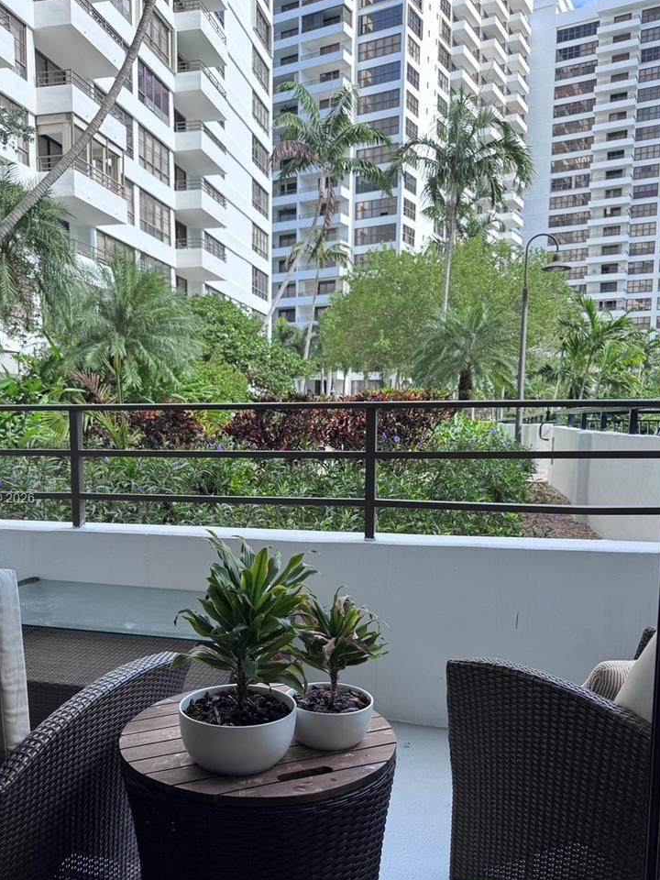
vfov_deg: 59.7
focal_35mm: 30
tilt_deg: -6.7
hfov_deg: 46.6
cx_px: 278
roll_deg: -0.2
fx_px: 763
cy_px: 500
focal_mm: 6.76
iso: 80
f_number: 1.78
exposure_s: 1/1238
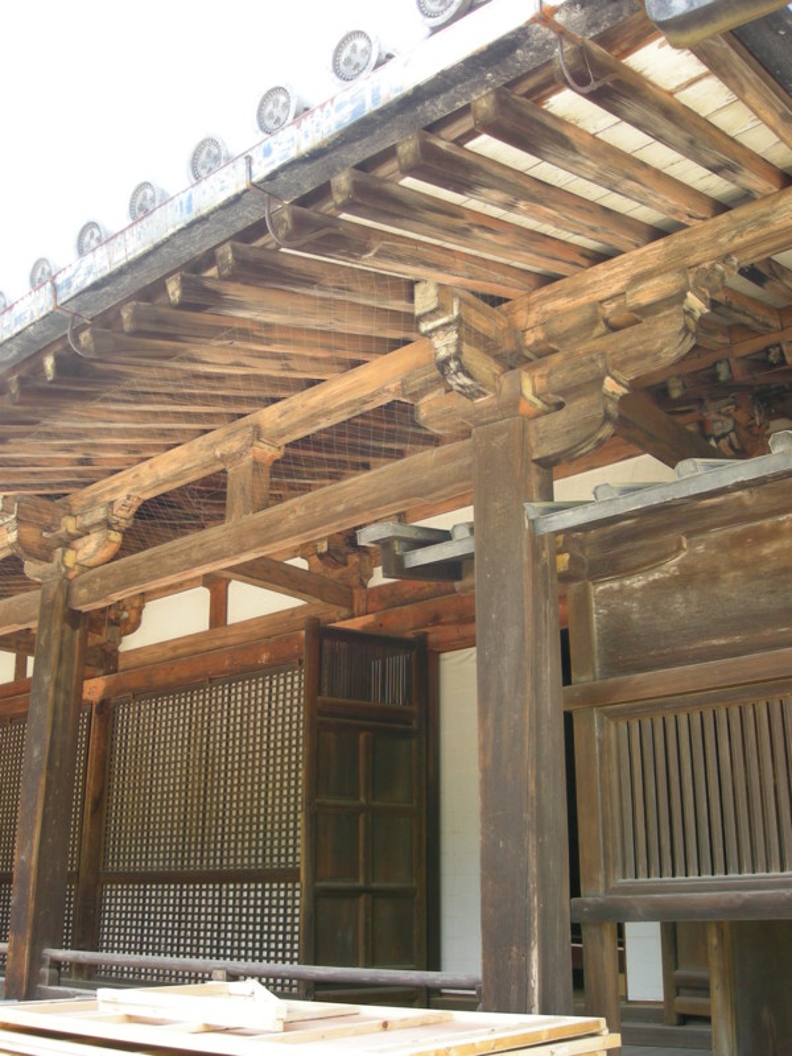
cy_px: 528
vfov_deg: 52.6
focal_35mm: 35
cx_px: 396
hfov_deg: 40.7
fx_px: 1068
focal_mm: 5.7
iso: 50
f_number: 2.8
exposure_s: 1/59.4
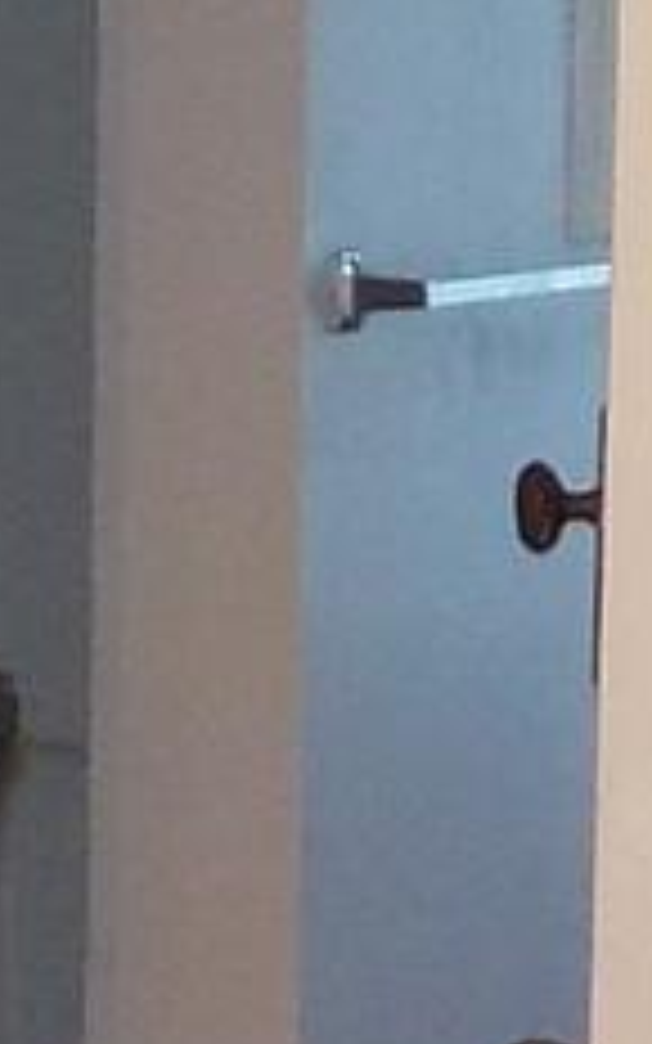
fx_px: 7989
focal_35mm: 281
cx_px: -468
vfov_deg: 7.4
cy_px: 963
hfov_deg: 4.6
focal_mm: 4.1
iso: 250
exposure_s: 1/30
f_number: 3.3
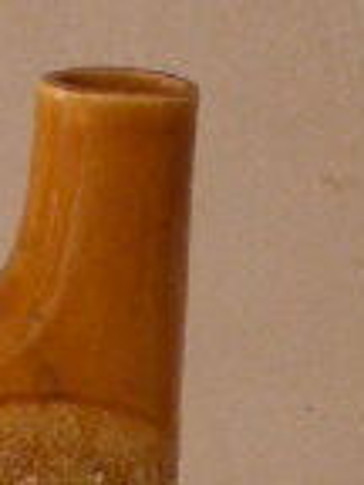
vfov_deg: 2.6
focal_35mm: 758
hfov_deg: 2.0
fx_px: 10628
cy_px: 350
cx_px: -81
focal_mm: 27.6
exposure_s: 1/60
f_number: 5.4
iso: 400
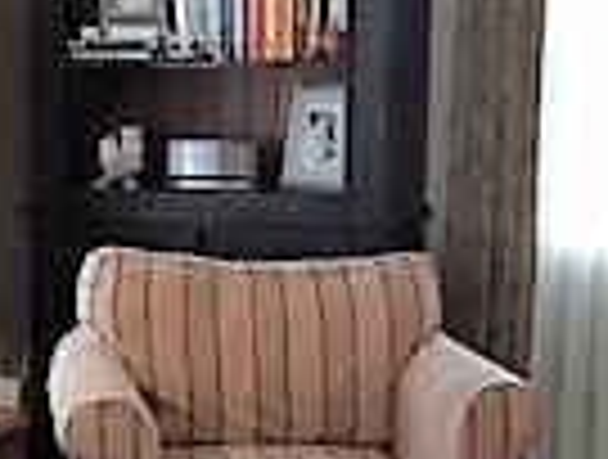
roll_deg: +1.0
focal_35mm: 137
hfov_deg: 14.1
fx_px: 2413
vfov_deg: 10.8
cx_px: -23
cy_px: 464
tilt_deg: -11.6
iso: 100
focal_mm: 4.15
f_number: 2.2
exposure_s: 1/30
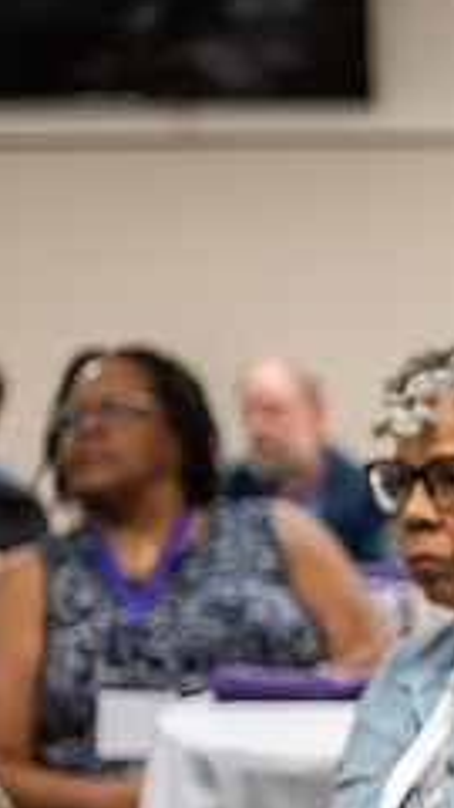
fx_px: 3039
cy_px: 524
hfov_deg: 8.1
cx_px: 915
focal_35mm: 142
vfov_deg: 15.1
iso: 1600
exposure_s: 1/160
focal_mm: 56
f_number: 2.8
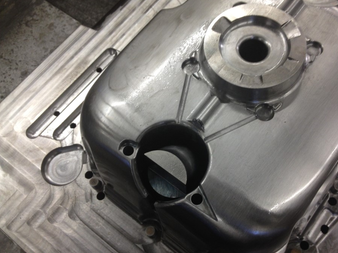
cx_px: 192
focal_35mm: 40
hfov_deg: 46.7
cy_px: 140
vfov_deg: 35.9
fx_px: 391
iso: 100
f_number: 2.4
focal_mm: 4.28
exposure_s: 1/20
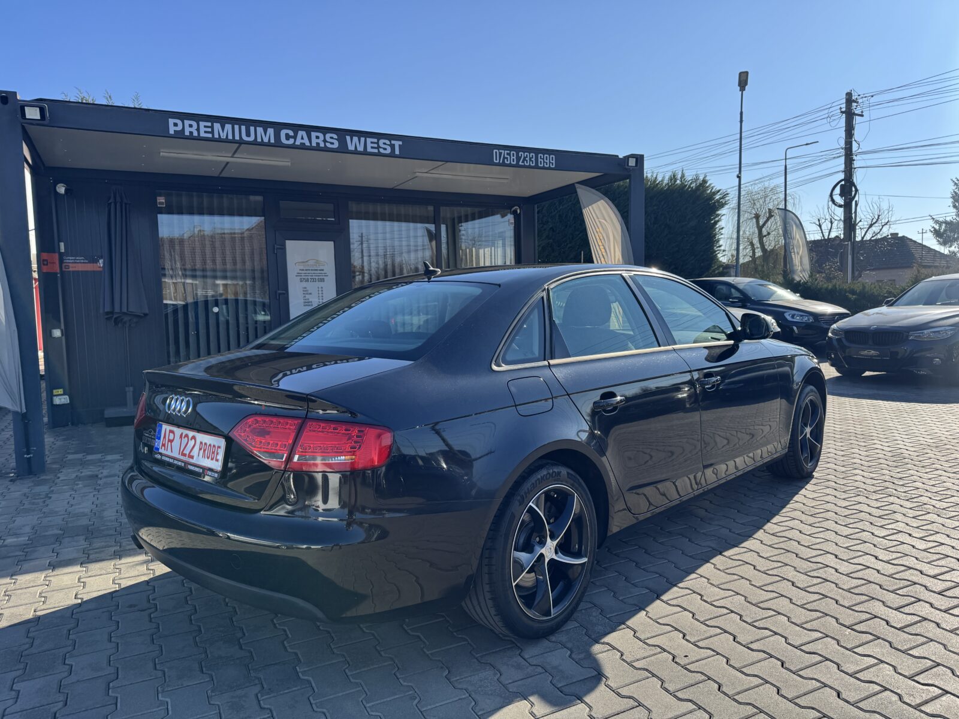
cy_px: 360
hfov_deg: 71.6
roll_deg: +1.3
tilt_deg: -5.2
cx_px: 480
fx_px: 665
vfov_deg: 56.8
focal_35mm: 24
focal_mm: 6.76
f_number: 1.78
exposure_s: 1/2710
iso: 80
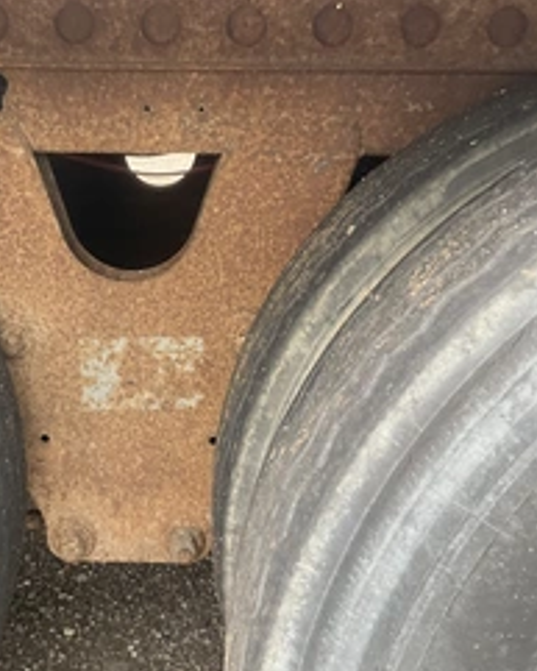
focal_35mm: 47
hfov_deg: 31.9
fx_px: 933
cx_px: 181
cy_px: 323
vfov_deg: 39.5
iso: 40
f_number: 1.8
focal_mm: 3
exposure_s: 1/122
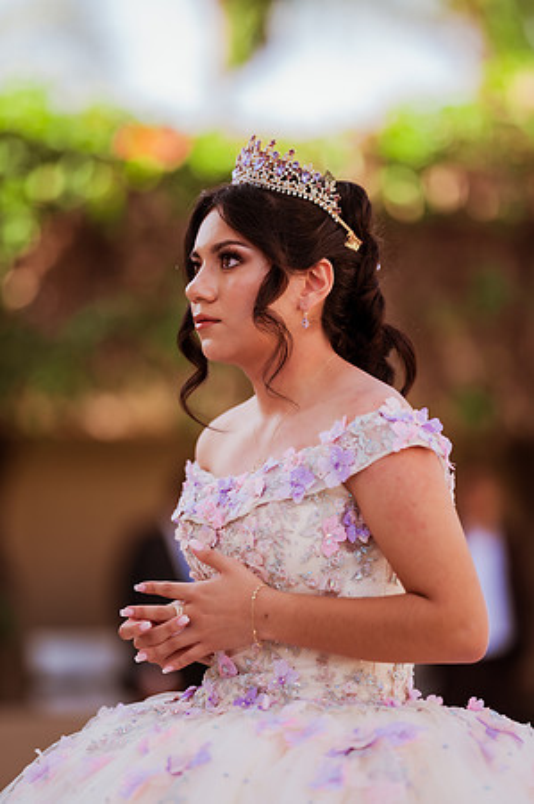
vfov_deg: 15.2
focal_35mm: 135
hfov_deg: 10.1
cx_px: 267
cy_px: 402
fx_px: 3010
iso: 125
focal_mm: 135
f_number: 1.8
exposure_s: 1/640
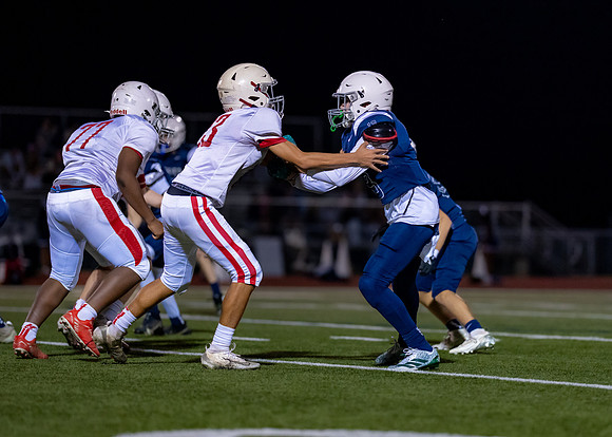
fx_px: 3505
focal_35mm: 202
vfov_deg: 7.1
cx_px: 378
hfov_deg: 10.0
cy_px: 214
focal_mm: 135
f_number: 1.8
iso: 3200
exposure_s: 1/1600
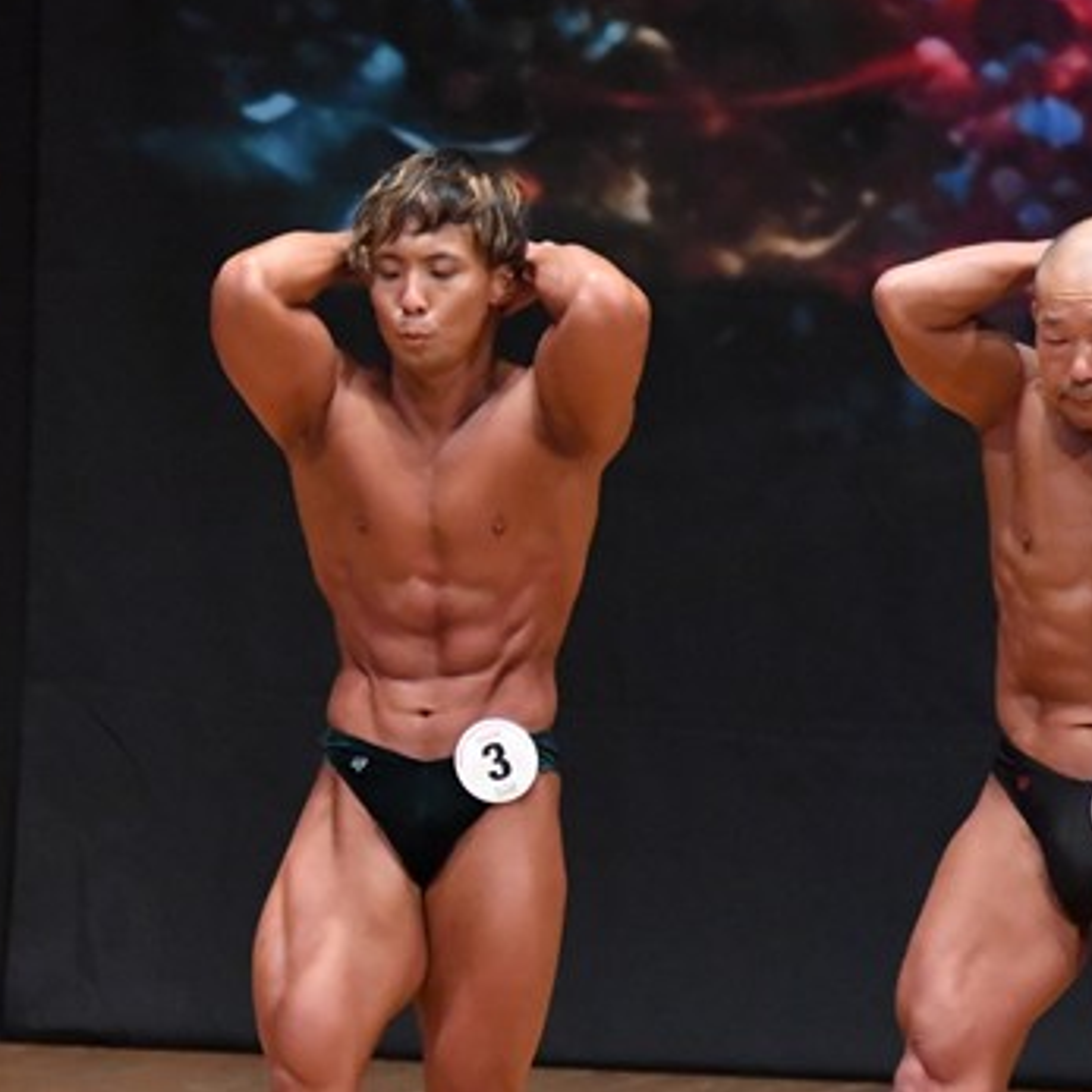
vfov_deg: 3.1
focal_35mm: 570
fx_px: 20343
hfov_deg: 3.1
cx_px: 11
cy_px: 733
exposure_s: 1/400
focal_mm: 200
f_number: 5.6
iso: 8000
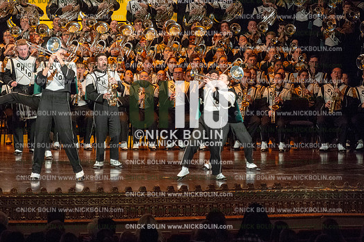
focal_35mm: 211
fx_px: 2133
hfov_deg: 9.8
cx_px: 179
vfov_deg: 6.5
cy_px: 113
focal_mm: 190
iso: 8000
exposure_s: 1/320
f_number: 5.6
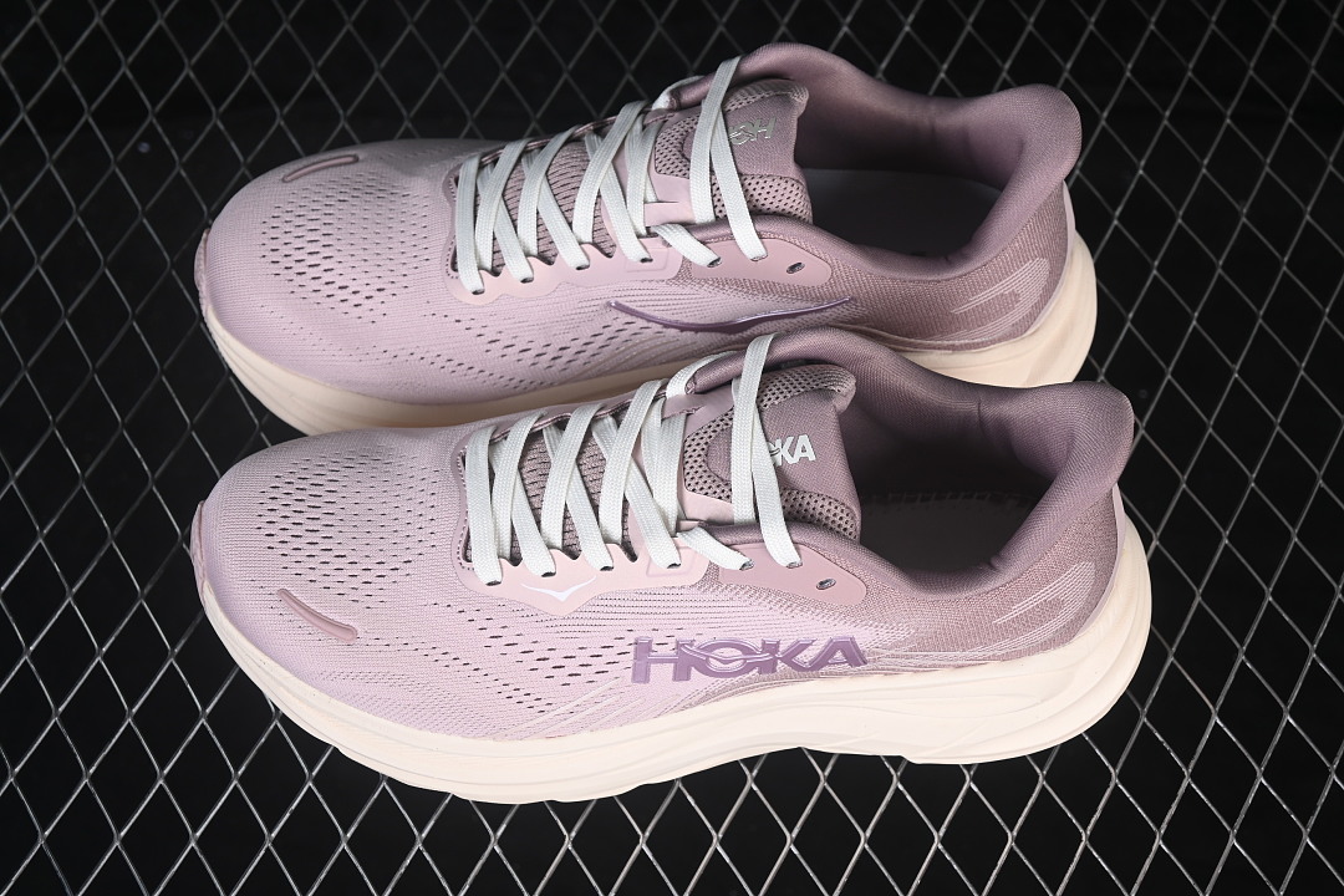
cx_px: 672
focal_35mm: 75
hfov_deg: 27.0
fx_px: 2800
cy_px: 448
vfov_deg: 18.2
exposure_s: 1/80
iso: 160
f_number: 7.1
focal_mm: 50
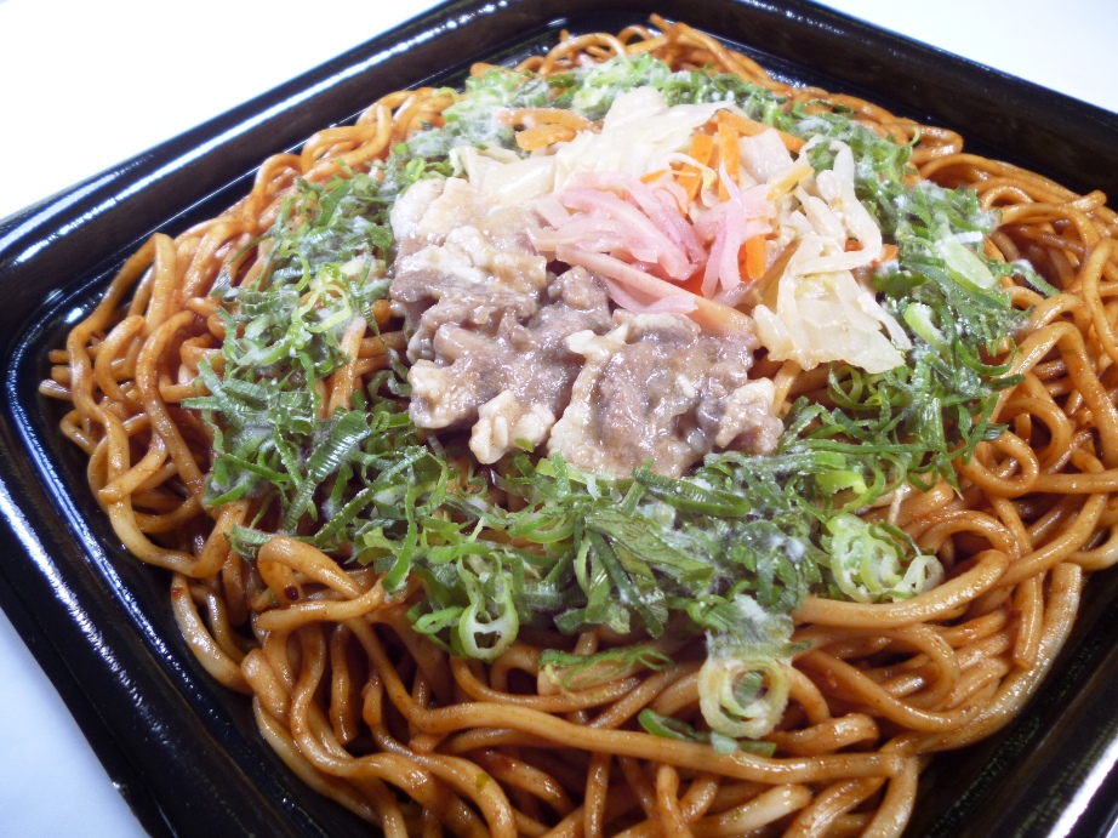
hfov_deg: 63.5
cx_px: 559
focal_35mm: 28
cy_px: 419
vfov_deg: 49.7
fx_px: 904
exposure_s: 1/125
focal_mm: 5
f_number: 3.1
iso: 100
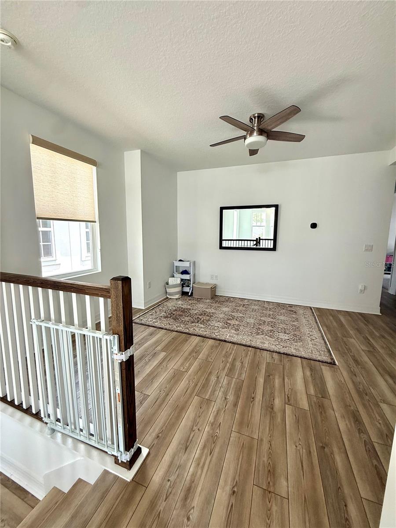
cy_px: 264
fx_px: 214
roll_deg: -1.1
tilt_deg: -6.9
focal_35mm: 14
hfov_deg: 85.7
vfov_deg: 102.1
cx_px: 198
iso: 125
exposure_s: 1/120
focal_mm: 2.22
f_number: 2.2
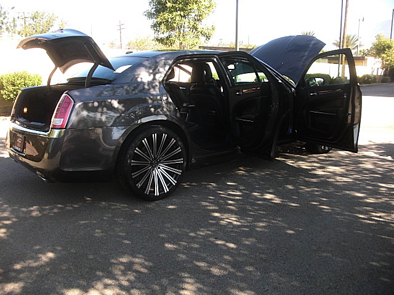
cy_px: 148
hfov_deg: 51.4
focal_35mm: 36
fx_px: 410
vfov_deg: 39.7
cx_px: 197
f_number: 2.8
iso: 50
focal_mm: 6.3
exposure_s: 1/160
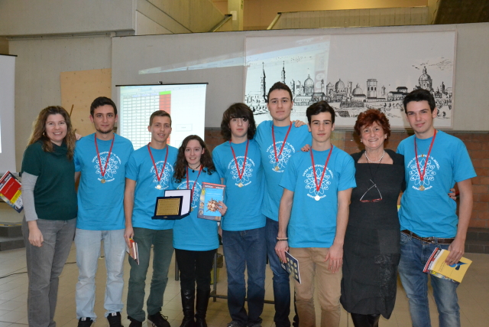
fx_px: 428
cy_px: 164
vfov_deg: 41.7
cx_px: 244
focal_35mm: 32
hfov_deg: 59.5
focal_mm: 21
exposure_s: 1/60
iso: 3200
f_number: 3.8
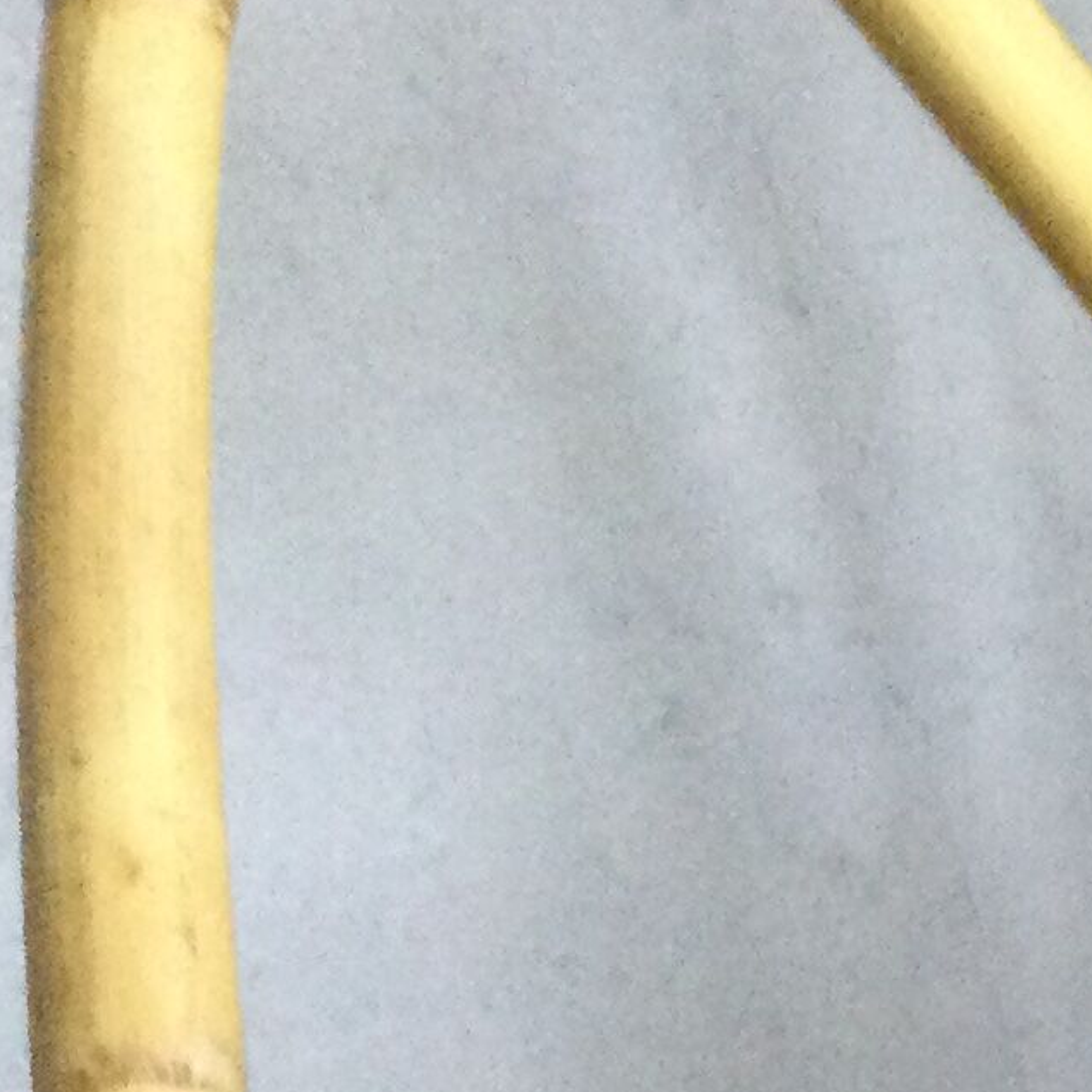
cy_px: 1848
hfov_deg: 10.5
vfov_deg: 11.6
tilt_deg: -42.2
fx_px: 5032
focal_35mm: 141
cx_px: 2711
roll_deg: +1.2
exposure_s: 1/33
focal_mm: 3.3
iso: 160
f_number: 2.4
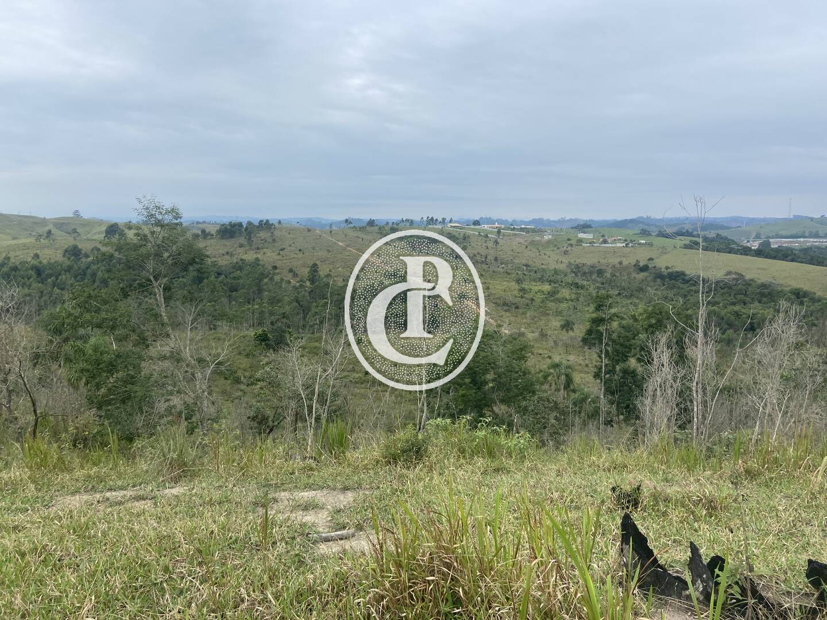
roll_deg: +0.8
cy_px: 310
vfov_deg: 53.1
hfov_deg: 67.3
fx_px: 621
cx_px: 414
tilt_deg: -8.4
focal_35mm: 26
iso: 32
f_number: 1.8
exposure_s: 1/890
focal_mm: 4.25
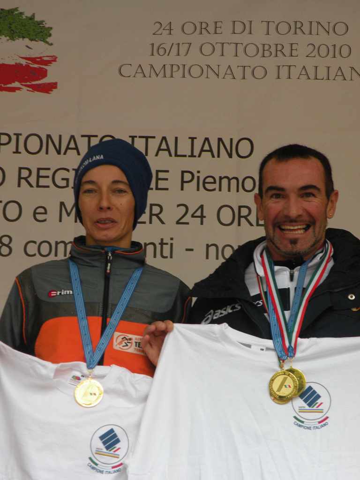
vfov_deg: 17.9
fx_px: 1525
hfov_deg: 13.5
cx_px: 180
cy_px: 240
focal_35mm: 110
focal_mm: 19.4
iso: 145
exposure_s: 1/61.3
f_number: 4
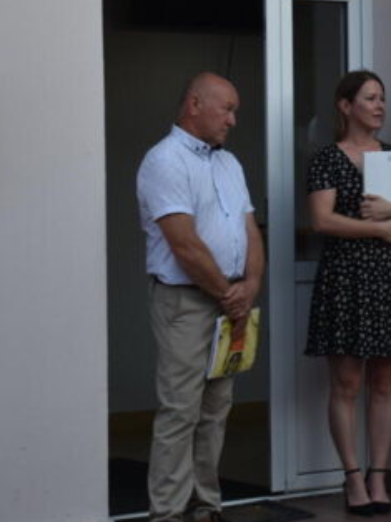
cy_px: 145
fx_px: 1976
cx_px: 584
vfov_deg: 15.0
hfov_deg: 10.9
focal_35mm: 131
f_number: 5.6
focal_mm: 38
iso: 280
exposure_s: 1/250
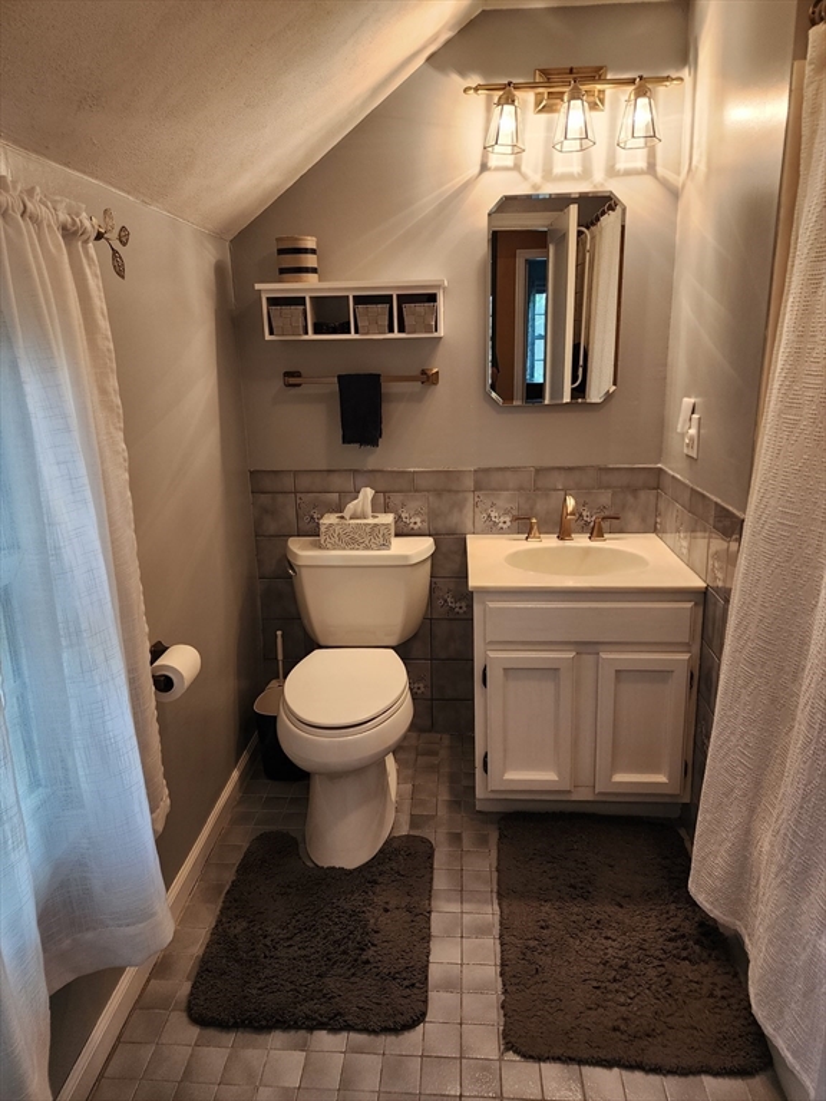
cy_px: 550
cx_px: 413
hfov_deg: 58.9
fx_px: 732
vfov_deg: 73.9
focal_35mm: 23
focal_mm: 6.4
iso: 200
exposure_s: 1/120
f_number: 1.8
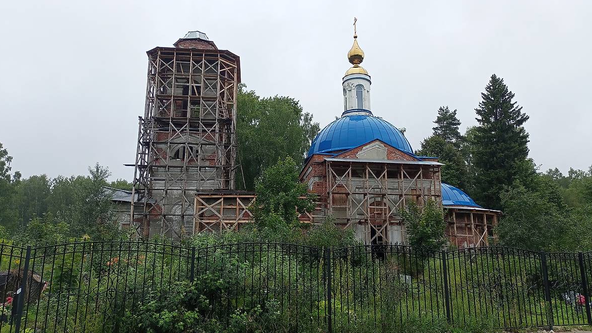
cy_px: 150
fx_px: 487
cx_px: 298
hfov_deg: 62.6
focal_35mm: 31
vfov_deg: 37.7
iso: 114
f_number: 1.8
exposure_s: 1/2398
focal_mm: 4.69
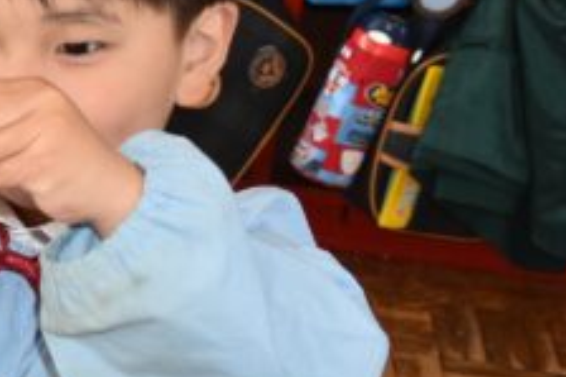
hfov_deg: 11.7
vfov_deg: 9.0
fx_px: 2372
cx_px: -687
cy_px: 62
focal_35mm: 151
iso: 560
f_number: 5.6
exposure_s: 1/125
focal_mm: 22
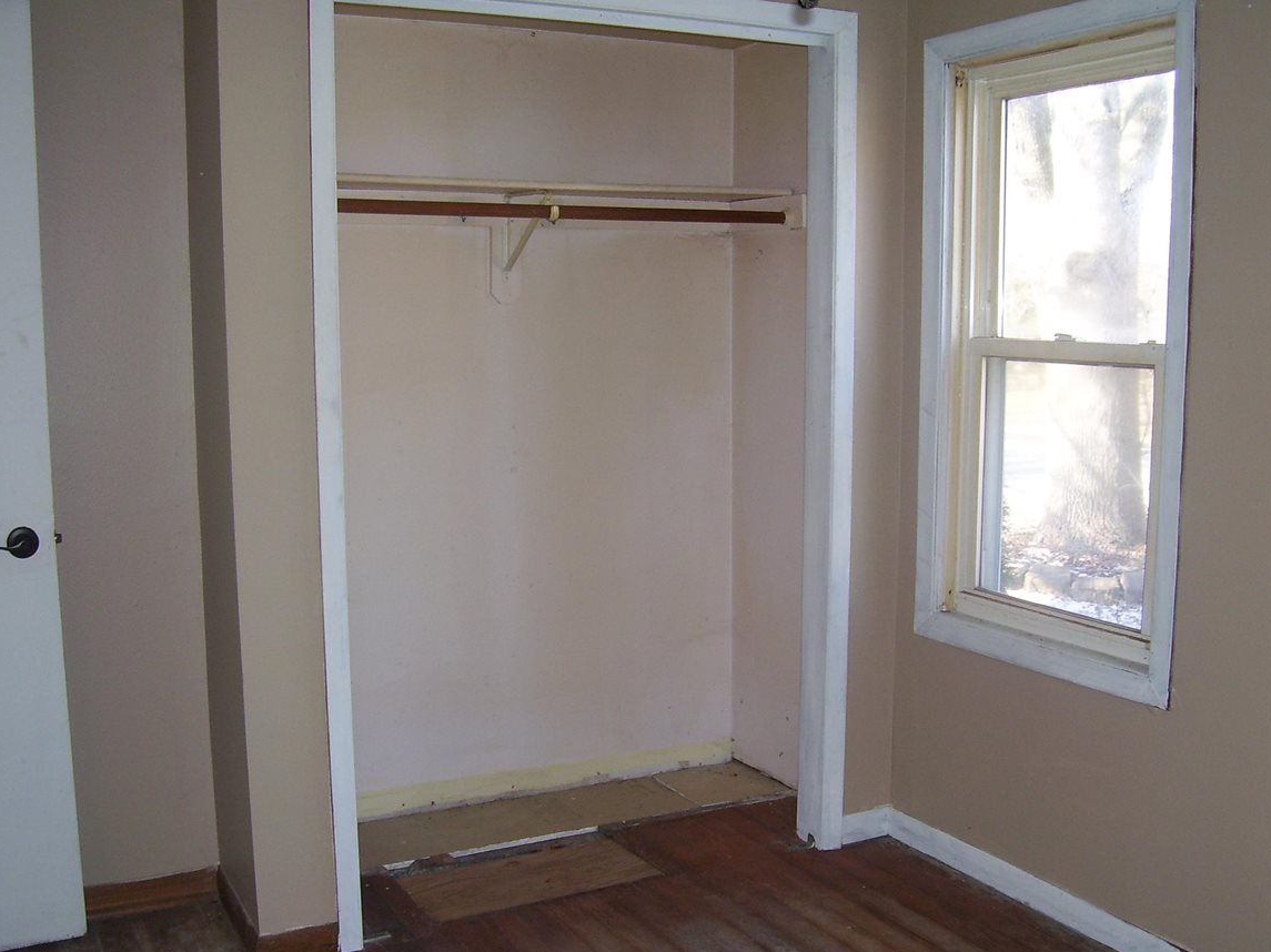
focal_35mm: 38
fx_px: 1395
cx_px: 635
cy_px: 514
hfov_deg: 49.0
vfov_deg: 37.7
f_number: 2.7
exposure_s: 1/60
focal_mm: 5.6
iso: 80
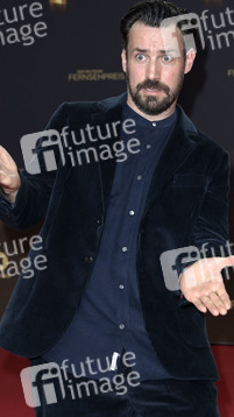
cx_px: 114
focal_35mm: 117
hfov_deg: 10.3
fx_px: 1292
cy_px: 205
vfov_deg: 18.3
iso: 800
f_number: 6.3
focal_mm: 100
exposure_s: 1/250
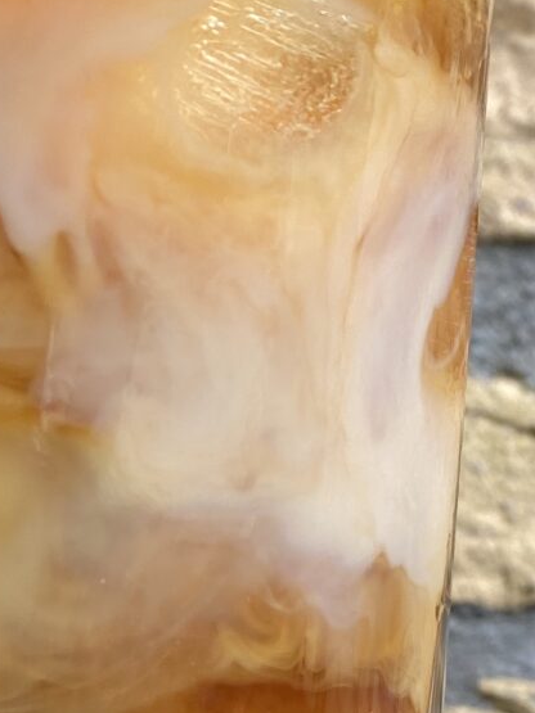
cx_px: 23
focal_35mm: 96
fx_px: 1979
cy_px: 646
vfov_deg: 20.0
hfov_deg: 15.2
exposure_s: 1/121
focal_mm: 4.25
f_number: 1.8
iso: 64
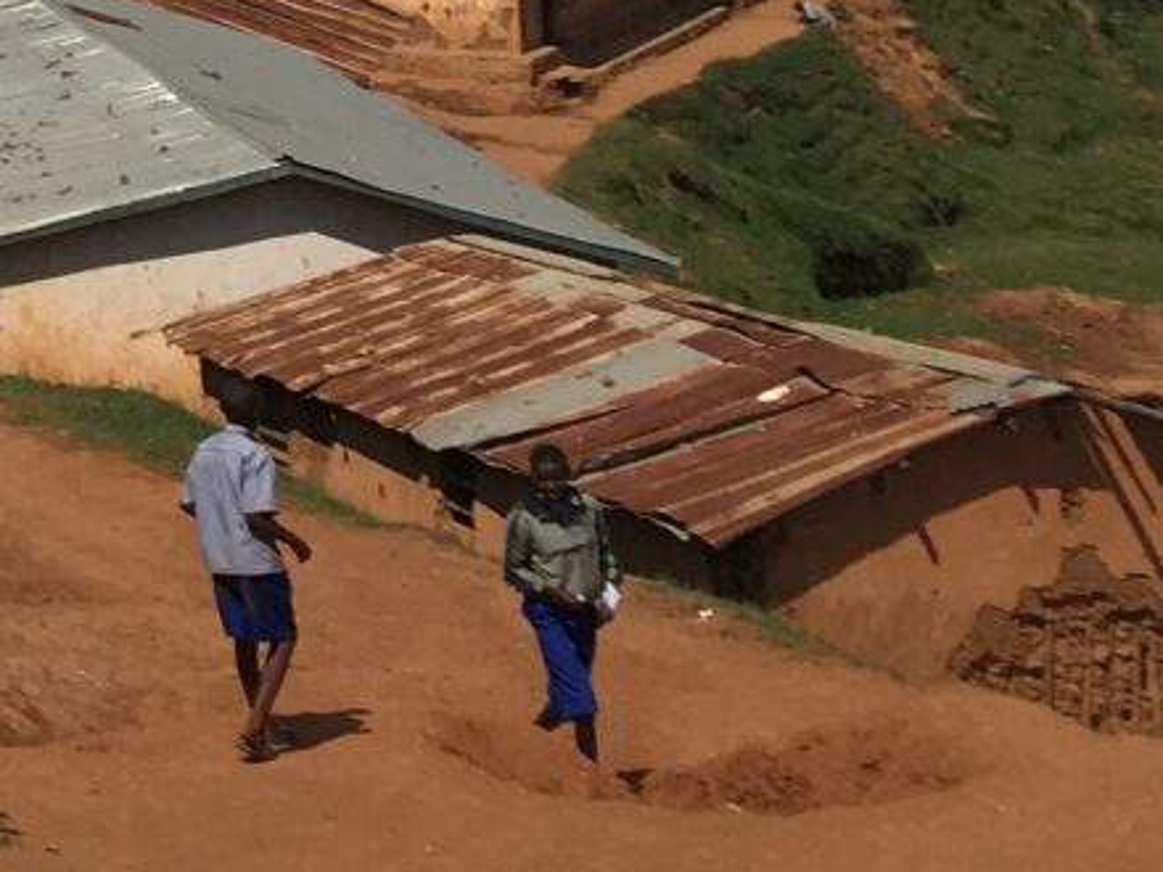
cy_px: -896
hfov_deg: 12.5
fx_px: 4536
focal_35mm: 135
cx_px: -1311
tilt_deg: +6.0
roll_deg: +1.1
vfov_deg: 10.1
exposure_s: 1/2331
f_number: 2.2
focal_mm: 4.15
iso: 25
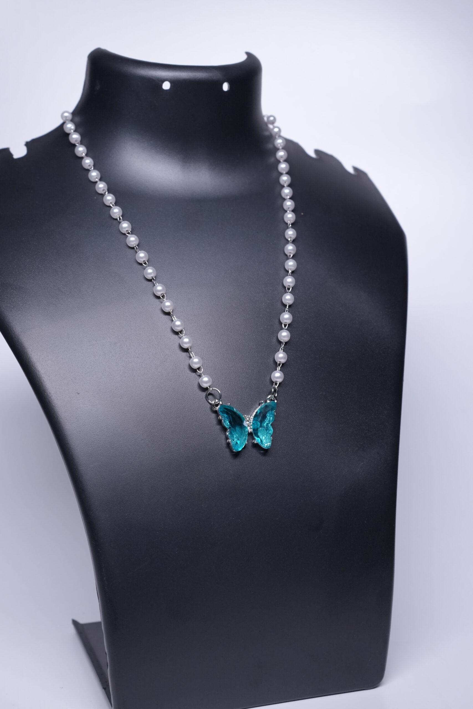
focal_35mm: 52
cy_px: 354
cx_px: 236
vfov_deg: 38.2
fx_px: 1025
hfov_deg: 26.0
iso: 1600
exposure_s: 1/160
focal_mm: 35
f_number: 8
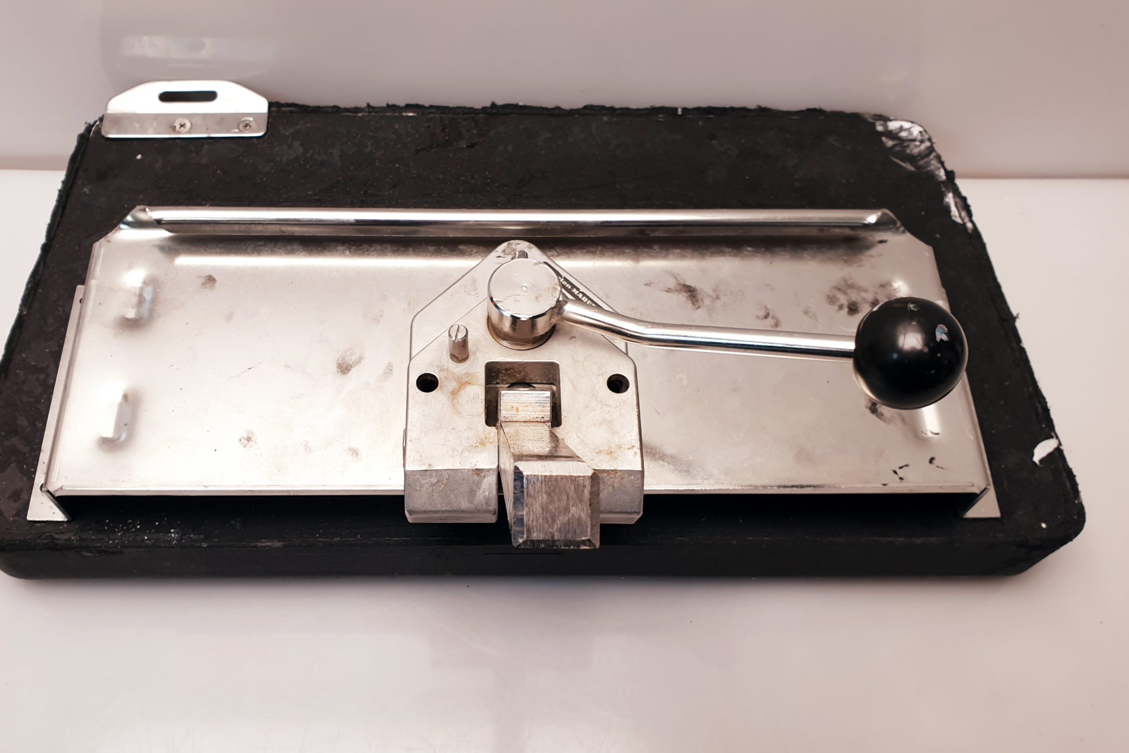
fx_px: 972
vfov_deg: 42.2
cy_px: 434
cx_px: 504
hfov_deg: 60.1
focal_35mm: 31
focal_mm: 4.3
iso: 50
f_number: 2.4
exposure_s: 1/50
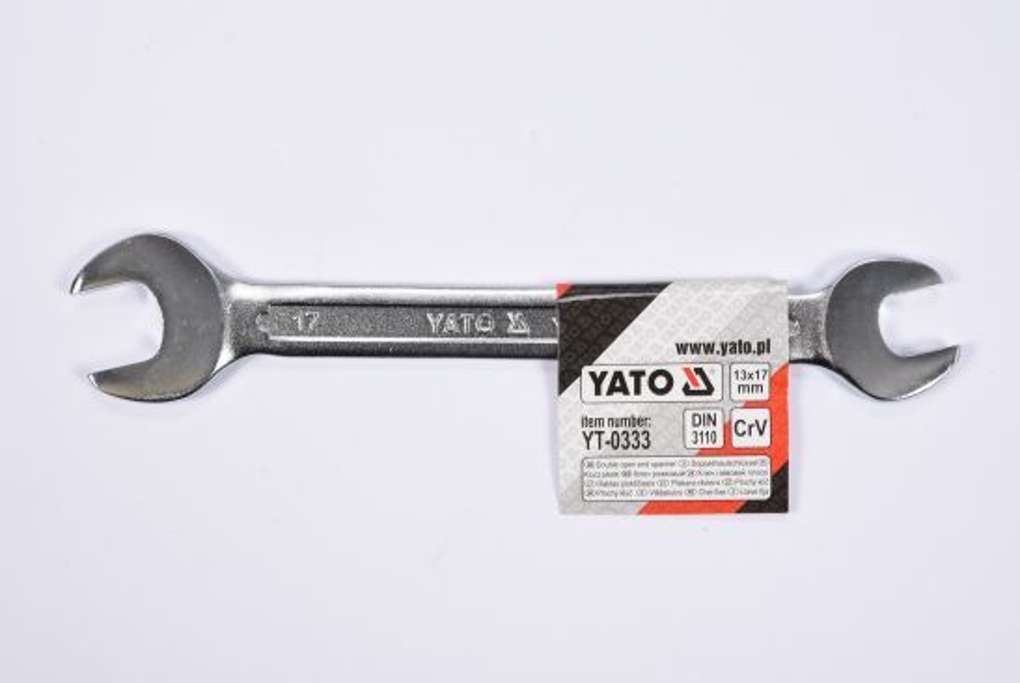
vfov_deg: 18.2
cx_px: 510
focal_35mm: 75
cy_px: 342
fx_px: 2127
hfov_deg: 27.0
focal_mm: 50
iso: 250
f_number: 16
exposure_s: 1/125
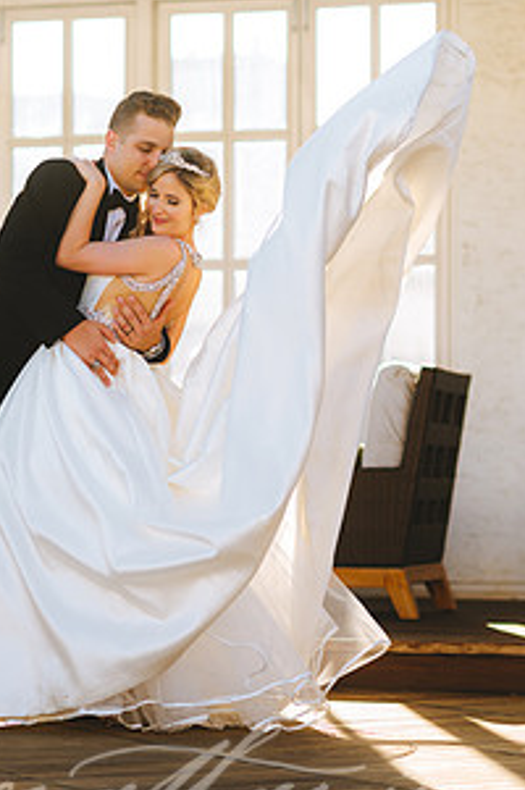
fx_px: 2784
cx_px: 203
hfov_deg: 10.8
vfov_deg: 16.1
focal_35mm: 127
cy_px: 318
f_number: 2.2
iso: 64
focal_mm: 85
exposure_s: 1/800
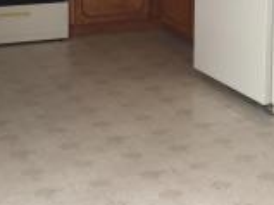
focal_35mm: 106
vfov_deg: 13.6
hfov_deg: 18.4
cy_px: -41
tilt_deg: -8.4
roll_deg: -1.1
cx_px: 217
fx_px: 838
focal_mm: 4.15
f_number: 2.2
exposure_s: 1/120
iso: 40
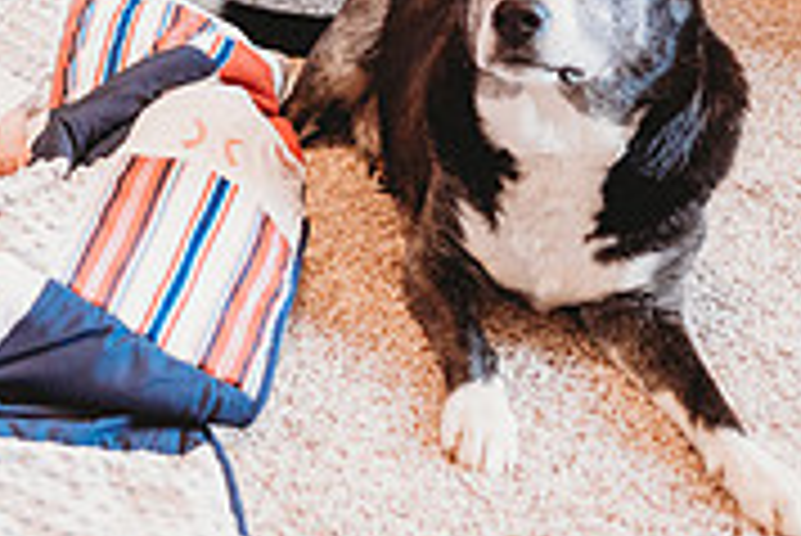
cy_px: 146
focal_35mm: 78
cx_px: -140
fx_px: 1737
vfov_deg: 17.4
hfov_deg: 23.8
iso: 800
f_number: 2.2
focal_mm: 24
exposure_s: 1/160
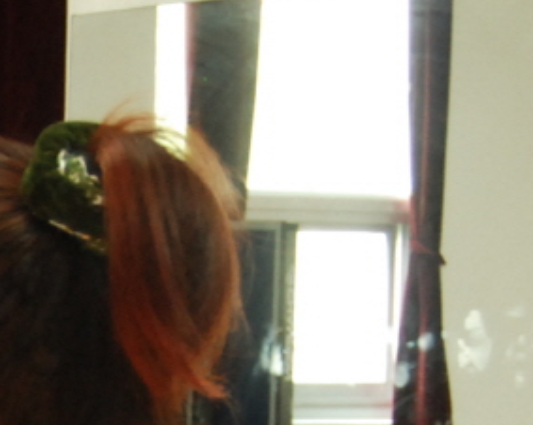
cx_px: -418
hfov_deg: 10.9
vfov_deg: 9.0
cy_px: 704
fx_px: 2617
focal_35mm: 166
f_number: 4.2
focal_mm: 26
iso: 800
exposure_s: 1/60
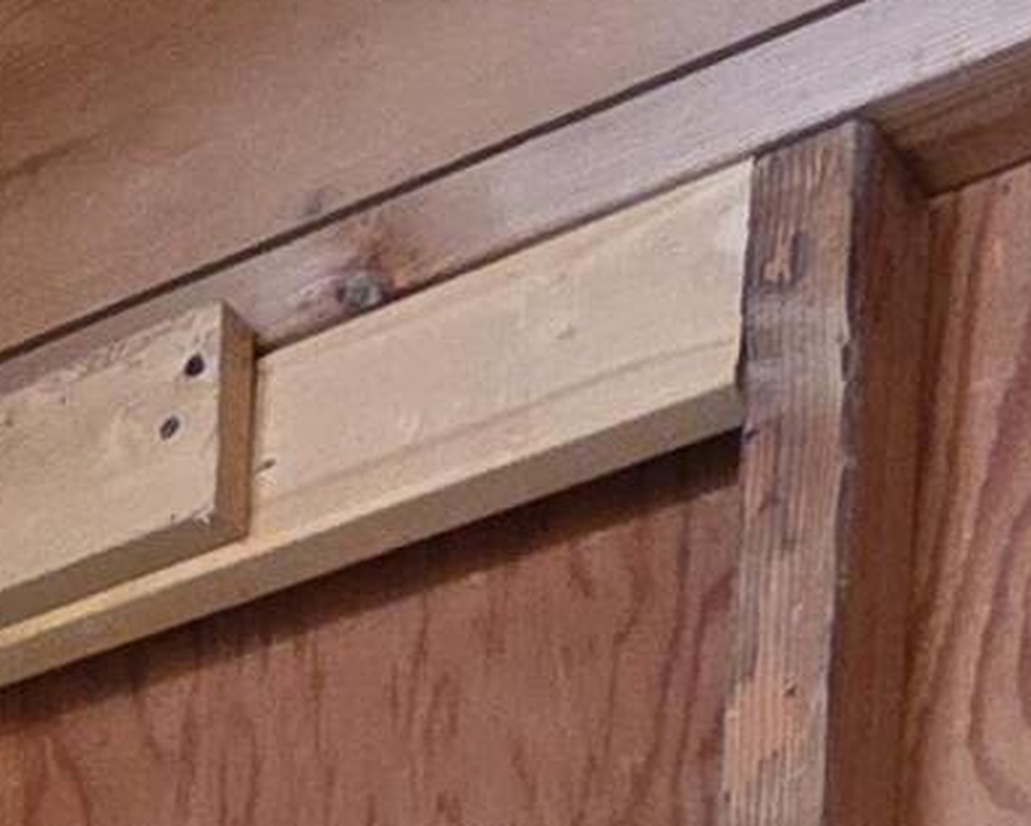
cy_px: 2520
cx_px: -1312
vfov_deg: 10.6
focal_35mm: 97
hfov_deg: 14.5
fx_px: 2961
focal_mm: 2.2
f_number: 1.9
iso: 1250
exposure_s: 1/60
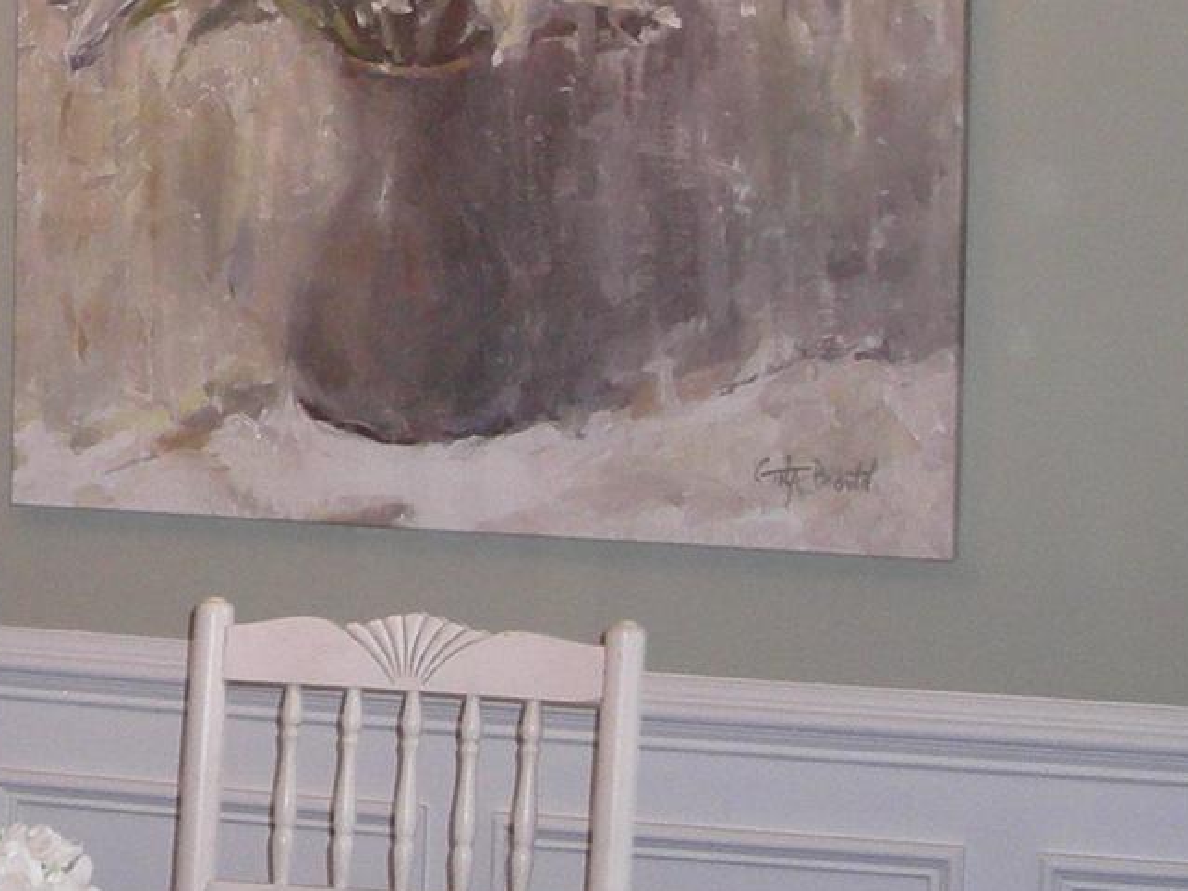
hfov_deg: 15.9
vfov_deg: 12.2
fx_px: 4152
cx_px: -87
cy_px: 85
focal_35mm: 121
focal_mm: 6.3
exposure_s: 1/60
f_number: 3.2
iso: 173
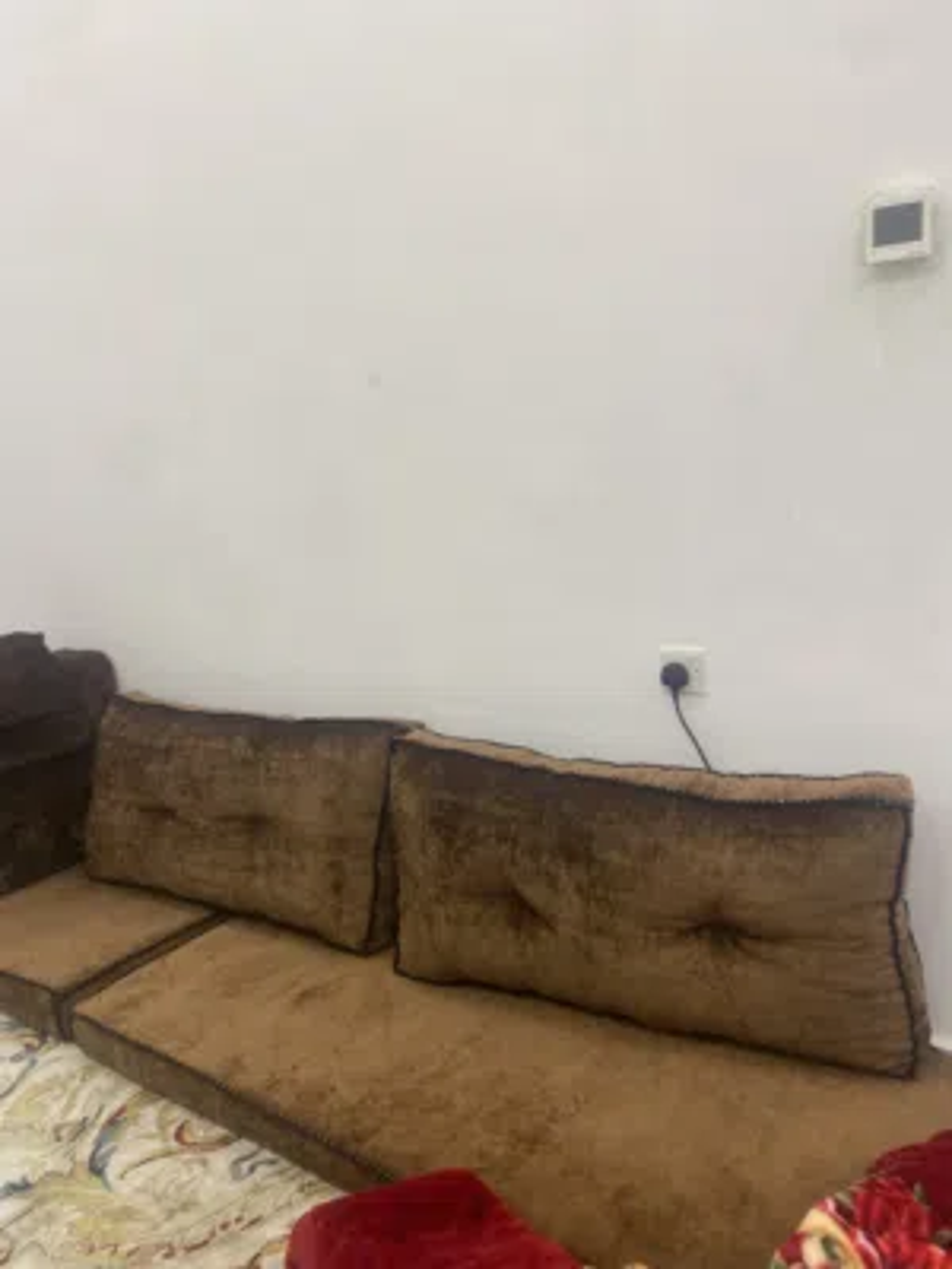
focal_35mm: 26
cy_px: 634
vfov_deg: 67.3
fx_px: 953
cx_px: 476
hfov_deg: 53.1
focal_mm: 4.25
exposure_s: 1/100
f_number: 1.8
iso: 125
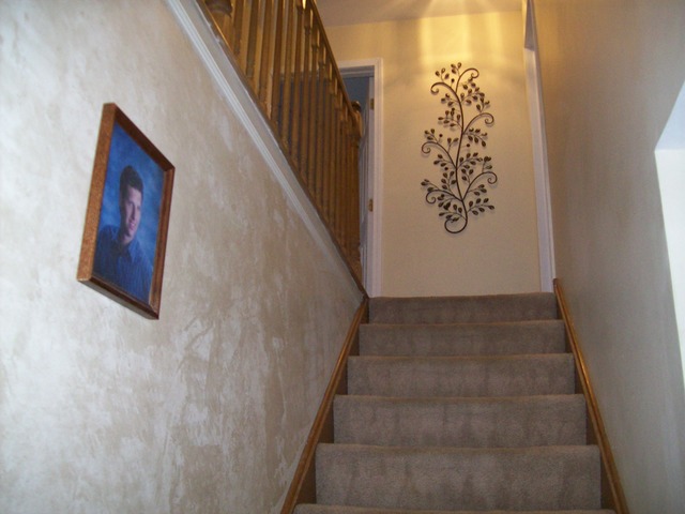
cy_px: 257
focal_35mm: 36
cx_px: 342
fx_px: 712
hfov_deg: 51.4
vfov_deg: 39.7
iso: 200
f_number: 2.7
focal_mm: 6
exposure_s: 1/64
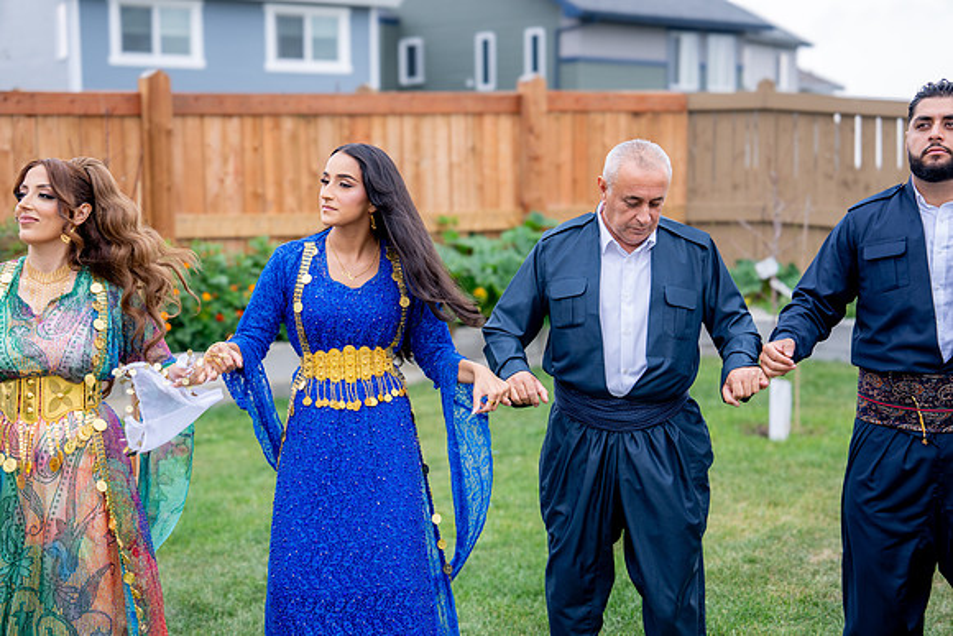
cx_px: 476
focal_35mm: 70
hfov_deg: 28.8
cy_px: 318
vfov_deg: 19.5
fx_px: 1853
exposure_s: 1/400
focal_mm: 70
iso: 100
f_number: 2.8
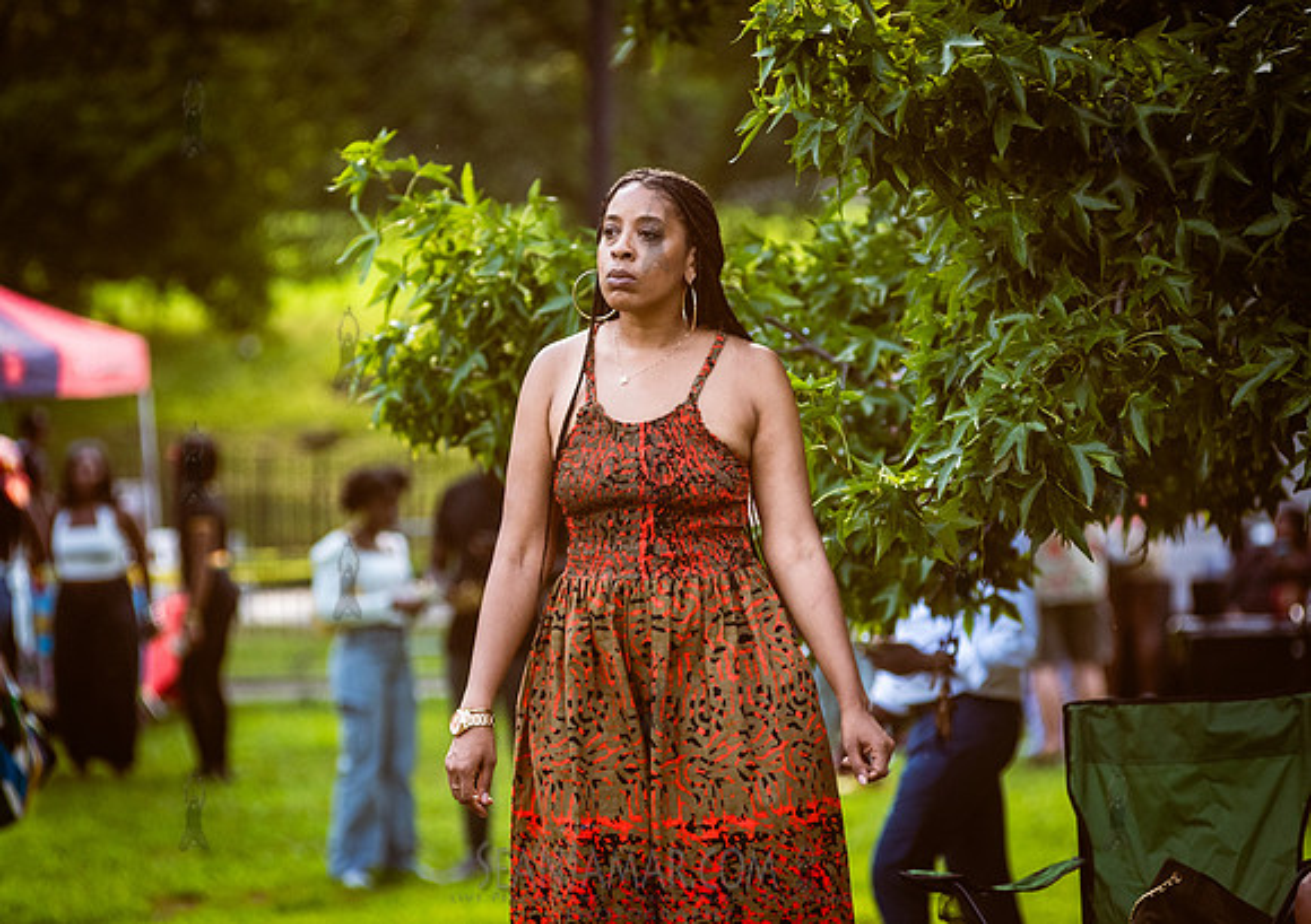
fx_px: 7659
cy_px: 469
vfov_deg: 6.9
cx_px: 661
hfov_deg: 9.8
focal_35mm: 207
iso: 1000
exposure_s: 1/1600
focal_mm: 170
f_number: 4
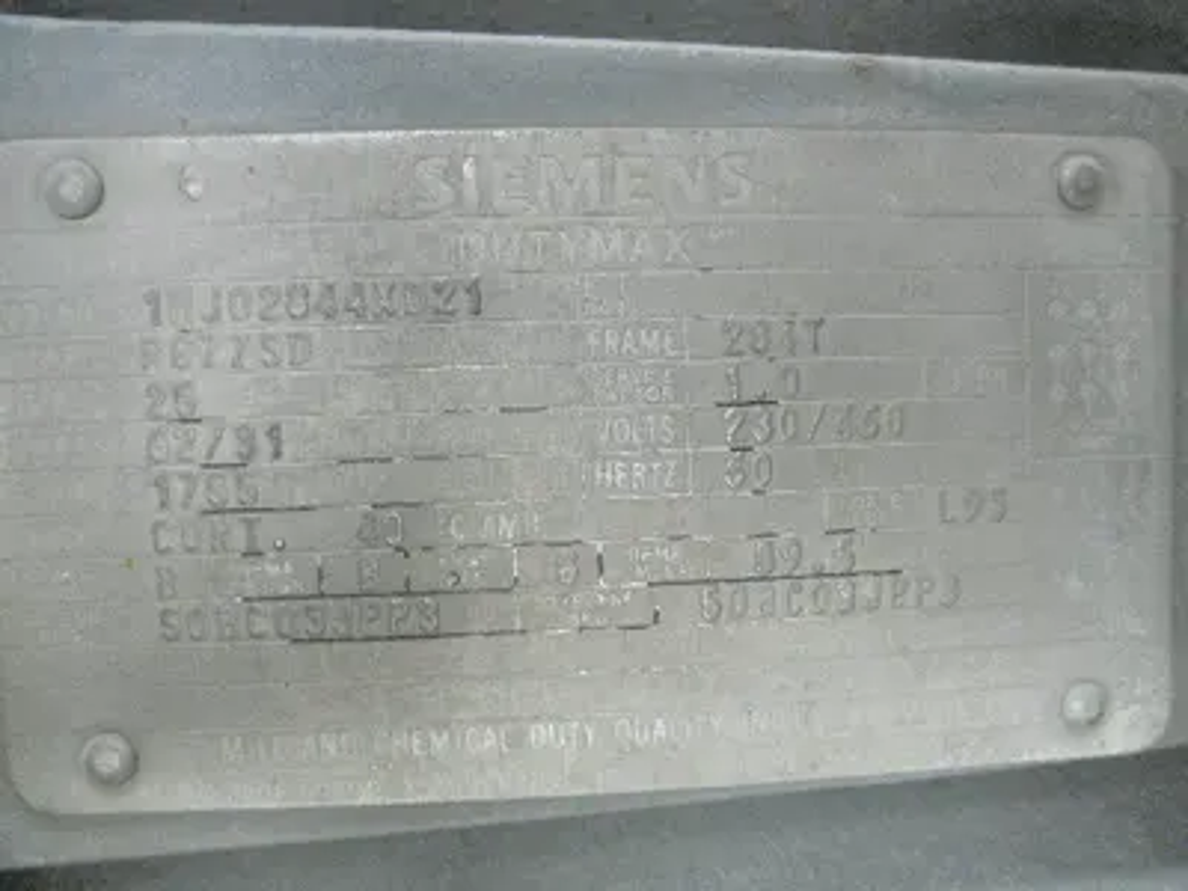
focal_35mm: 28
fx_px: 961
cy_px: 446
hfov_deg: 63.4
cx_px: 594
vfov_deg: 49.7
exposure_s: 1/30
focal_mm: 5
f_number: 3
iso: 160
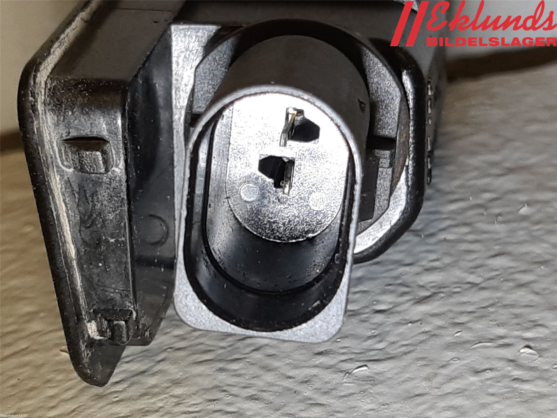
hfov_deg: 67.3
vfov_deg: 53.1
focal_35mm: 26
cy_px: 209
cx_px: 278
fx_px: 418
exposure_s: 1/150
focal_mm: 3.93
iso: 40
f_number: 1.7
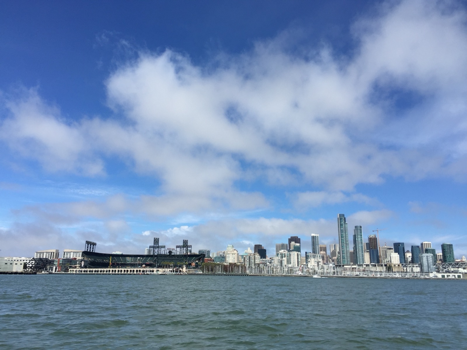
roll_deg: -2.0
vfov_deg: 48.2
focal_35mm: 29
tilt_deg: +13.8
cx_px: 234
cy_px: 175
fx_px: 391
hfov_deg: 61.7
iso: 32
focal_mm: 4.15
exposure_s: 1/3049
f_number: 2.2
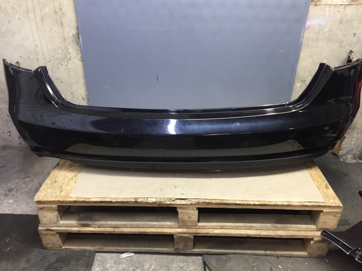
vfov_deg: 48.2
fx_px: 303
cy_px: 136
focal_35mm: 29
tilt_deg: -27.8
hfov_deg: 61.7
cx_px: 181
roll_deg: -1.7
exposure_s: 1/33
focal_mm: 4.15
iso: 125
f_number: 2.2
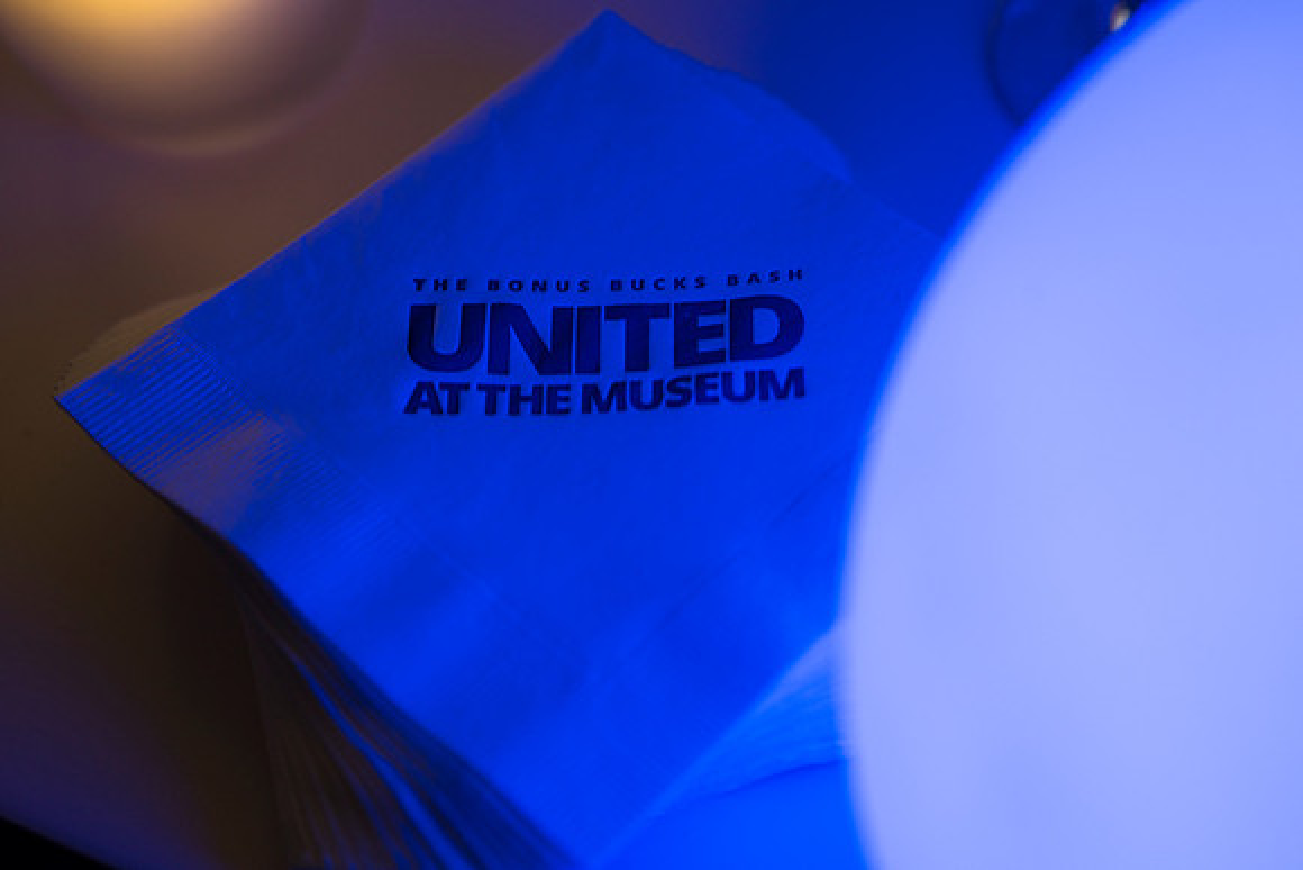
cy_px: 435
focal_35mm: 78
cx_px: 652
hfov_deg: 26.0
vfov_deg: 17.5
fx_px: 2824
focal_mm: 78
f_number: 4
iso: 280
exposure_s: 1/60
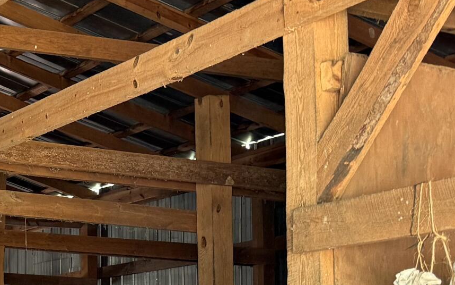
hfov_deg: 20.3
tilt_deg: +7.1
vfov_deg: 14.6
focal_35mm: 89
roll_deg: -0.9
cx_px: -212
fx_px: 1103
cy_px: 244
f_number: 1.78
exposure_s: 1/71
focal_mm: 6.76
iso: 200
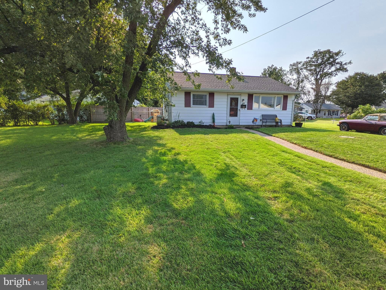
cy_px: 145
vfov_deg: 78.1
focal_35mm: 16
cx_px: 193
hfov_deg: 94.5
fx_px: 178
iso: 35
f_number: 2.2
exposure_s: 1/2012
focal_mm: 2.22
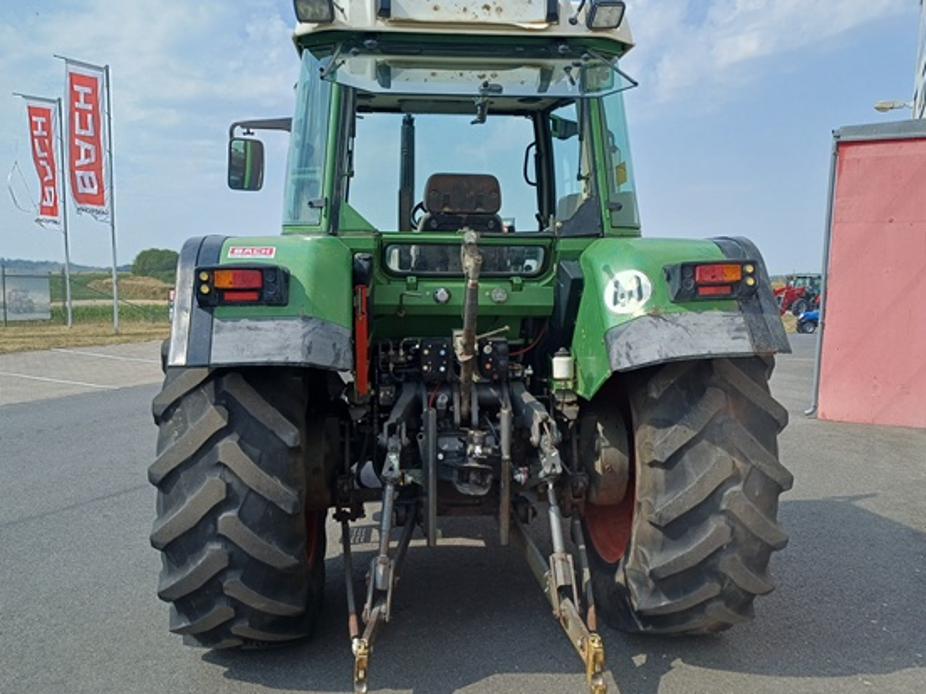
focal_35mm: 29
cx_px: 440
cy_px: 365
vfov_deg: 48.2
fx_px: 776
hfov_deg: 61.6
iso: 50
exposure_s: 1/962
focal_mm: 4.65
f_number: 1.8
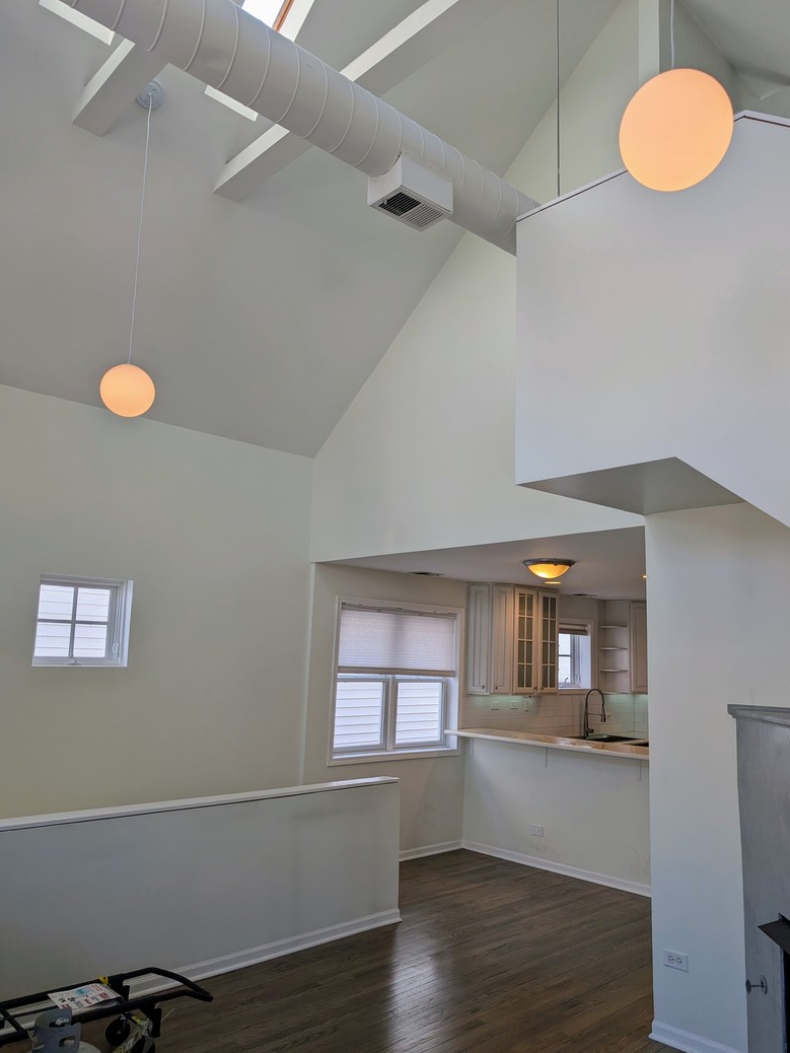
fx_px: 760
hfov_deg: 54.9
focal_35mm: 25
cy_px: 538
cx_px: 410
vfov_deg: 69.4
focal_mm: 6.9
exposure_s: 1/200
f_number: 1.68
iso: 23
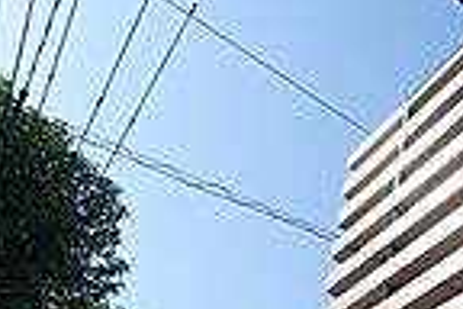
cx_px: 524
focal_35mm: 50
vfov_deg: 24.5
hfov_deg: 33.8
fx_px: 643
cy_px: 367
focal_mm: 6.9
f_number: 7.1
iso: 125
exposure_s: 1/250
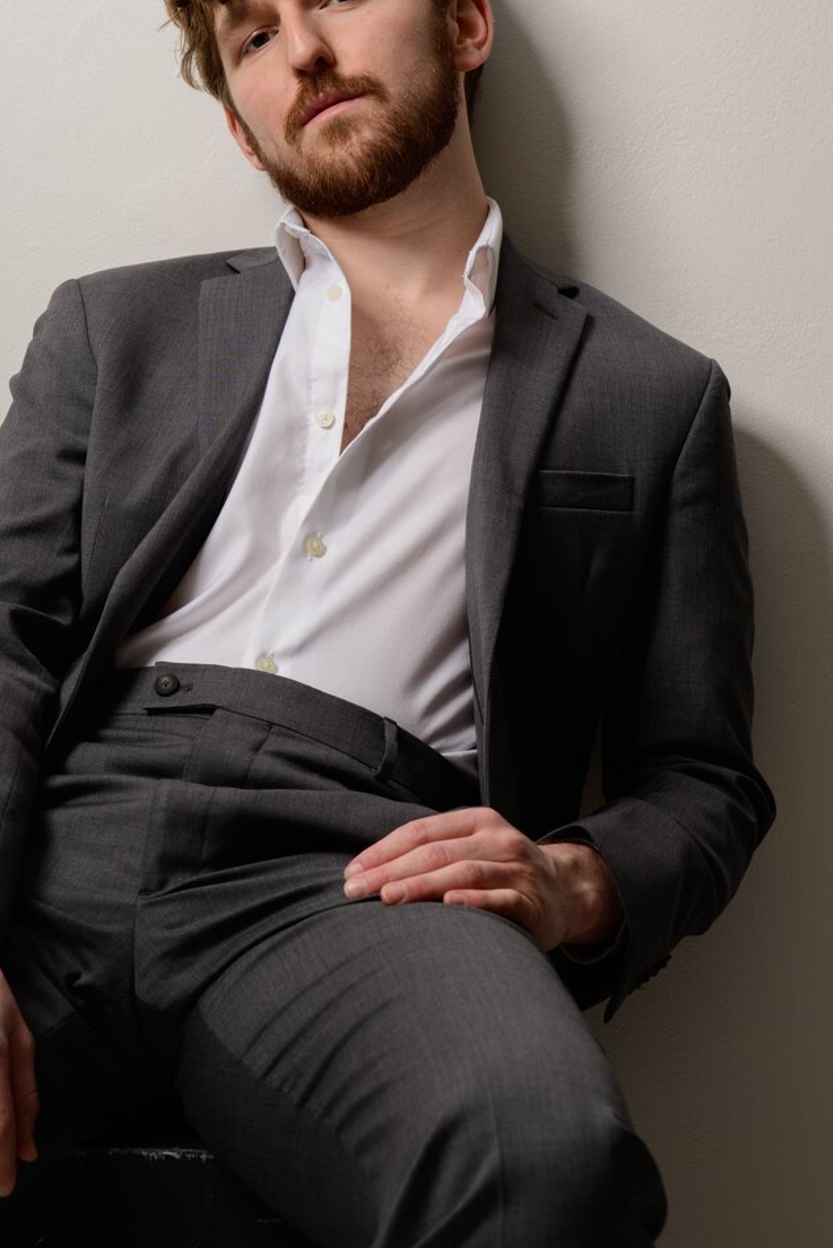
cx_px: 322
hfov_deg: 14.0
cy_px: 622
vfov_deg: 20.8
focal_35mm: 98
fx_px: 3400
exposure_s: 1/250
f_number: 5.6
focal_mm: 62
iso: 200
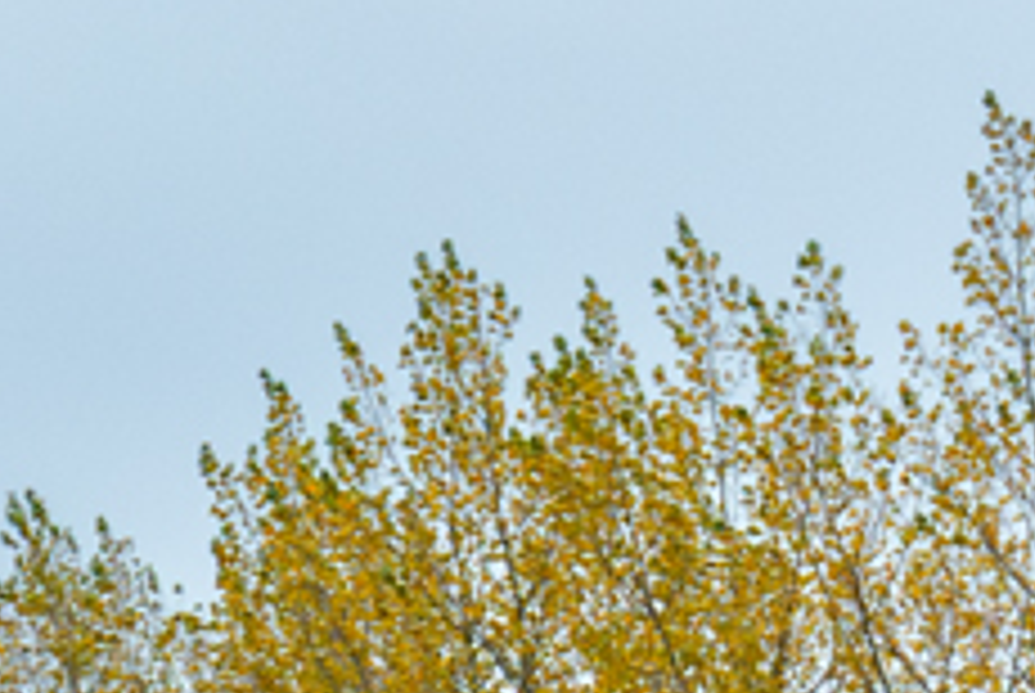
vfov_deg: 2.1
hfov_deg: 3.1
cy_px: 1523
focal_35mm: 646
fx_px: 18596
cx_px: 3488
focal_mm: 62
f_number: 7.1
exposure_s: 1/320
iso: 400
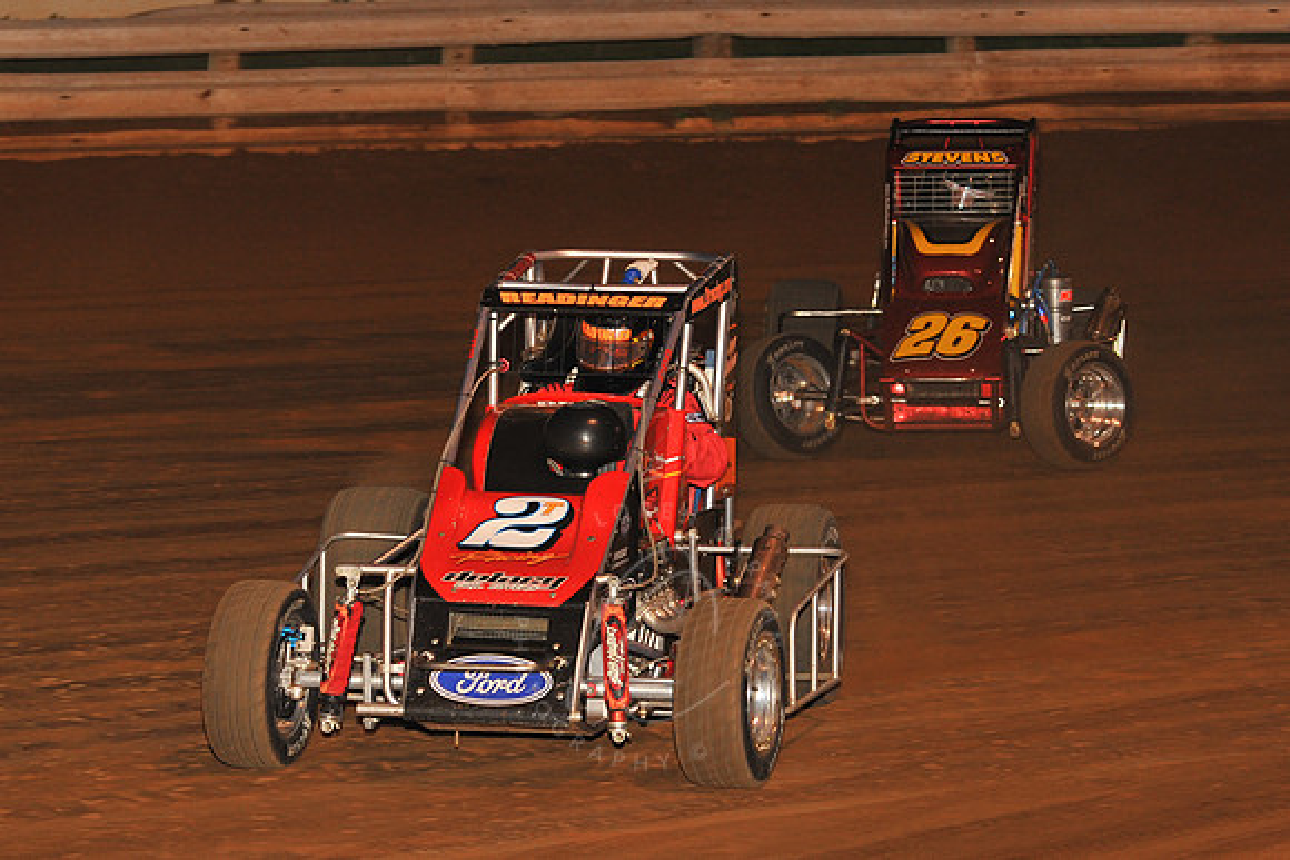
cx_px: 645
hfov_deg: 17.1
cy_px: 430
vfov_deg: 11.4
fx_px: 4301
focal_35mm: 120
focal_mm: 120
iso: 1000
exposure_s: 1/320
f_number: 6.3
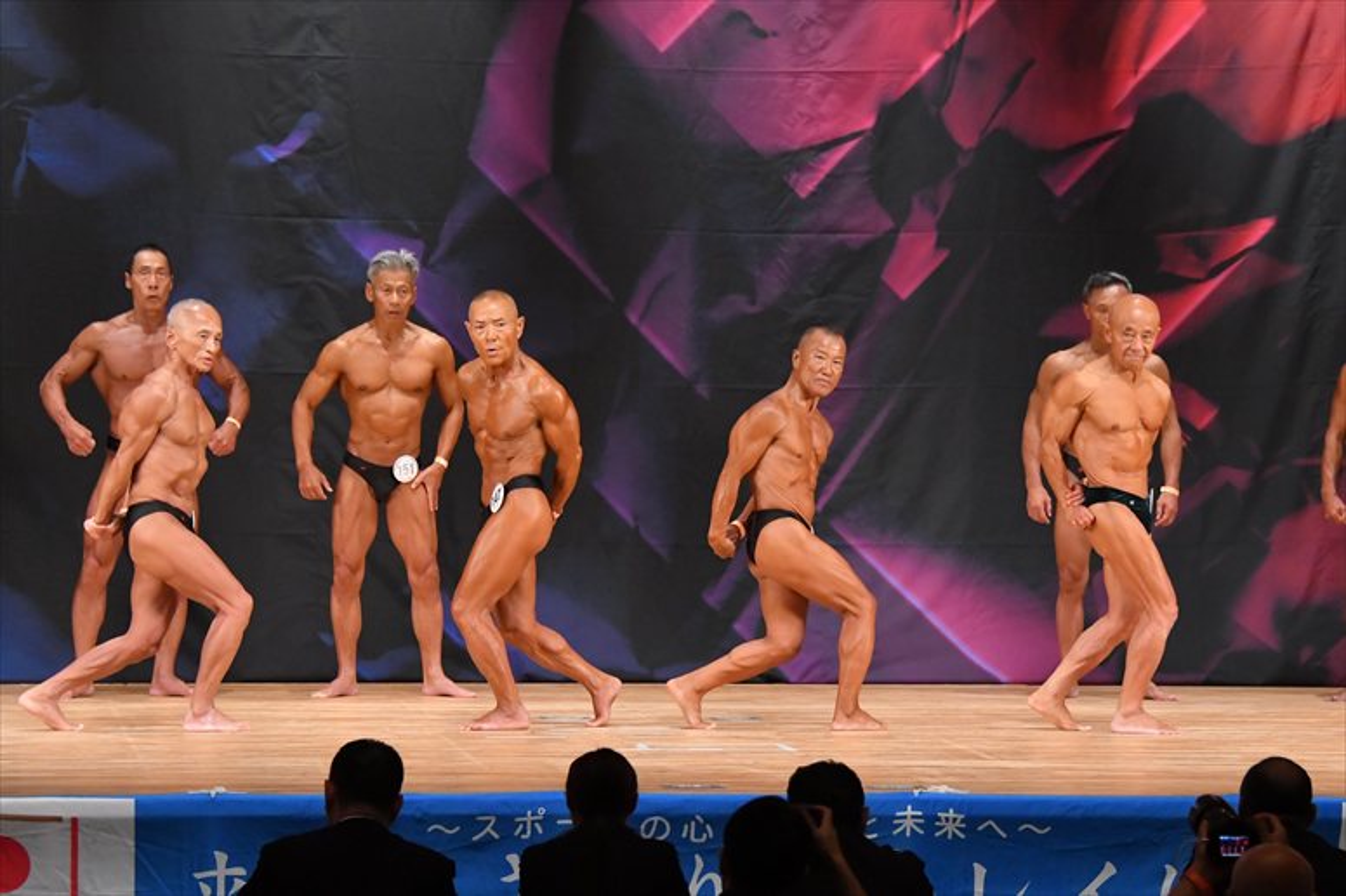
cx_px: 673
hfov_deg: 11.2
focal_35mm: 183
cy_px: 448
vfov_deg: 7.5
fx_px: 6839
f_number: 5.6
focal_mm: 122
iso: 5600
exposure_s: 1/400
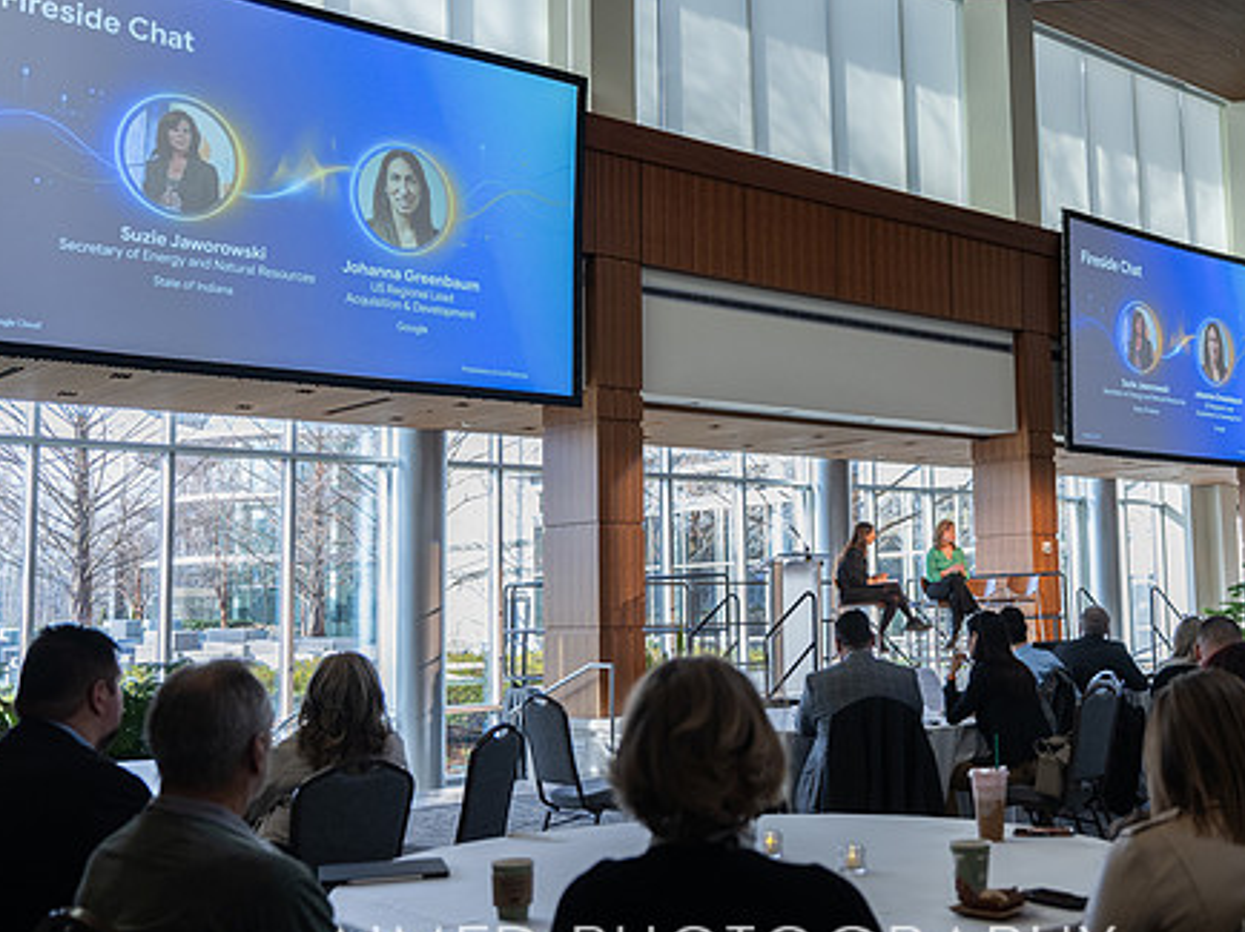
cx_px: 805
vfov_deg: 34.3
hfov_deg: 44.3
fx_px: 1510
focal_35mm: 42
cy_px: 454
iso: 500
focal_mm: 29.5
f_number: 2.8
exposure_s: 1/200
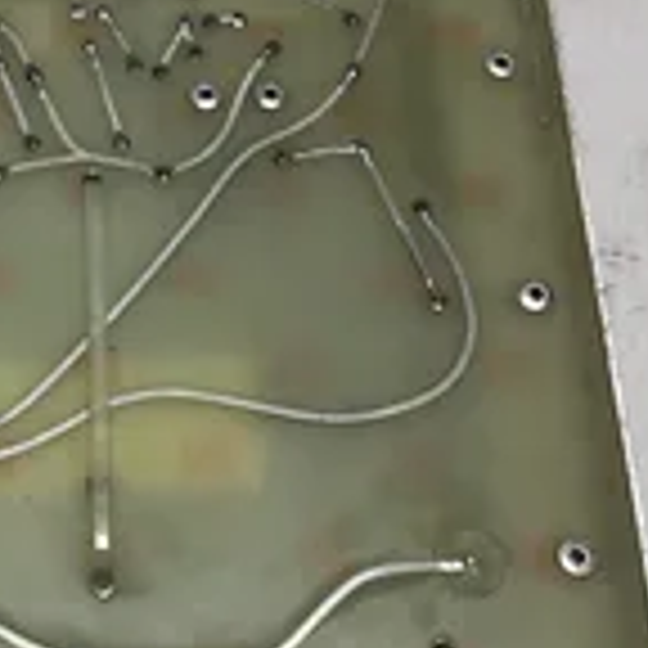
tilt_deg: -66.3
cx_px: 32
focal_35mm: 76
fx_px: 1610
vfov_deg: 22.8
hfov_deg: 22.1
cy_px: 342
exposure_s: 1/177
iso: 25
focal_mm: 3.3
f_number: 2.4
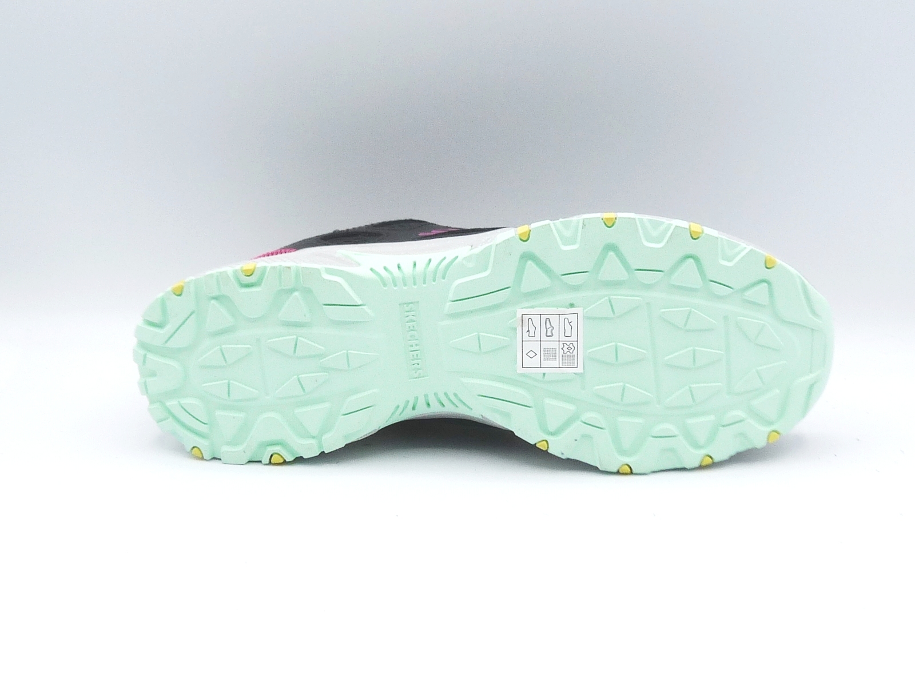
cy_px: 343
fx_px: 1427
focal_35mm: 54
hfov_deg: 35.5
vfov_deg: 27.0
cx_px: 458
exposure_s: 1/200
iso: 100
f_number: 4.5
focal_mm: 5.4
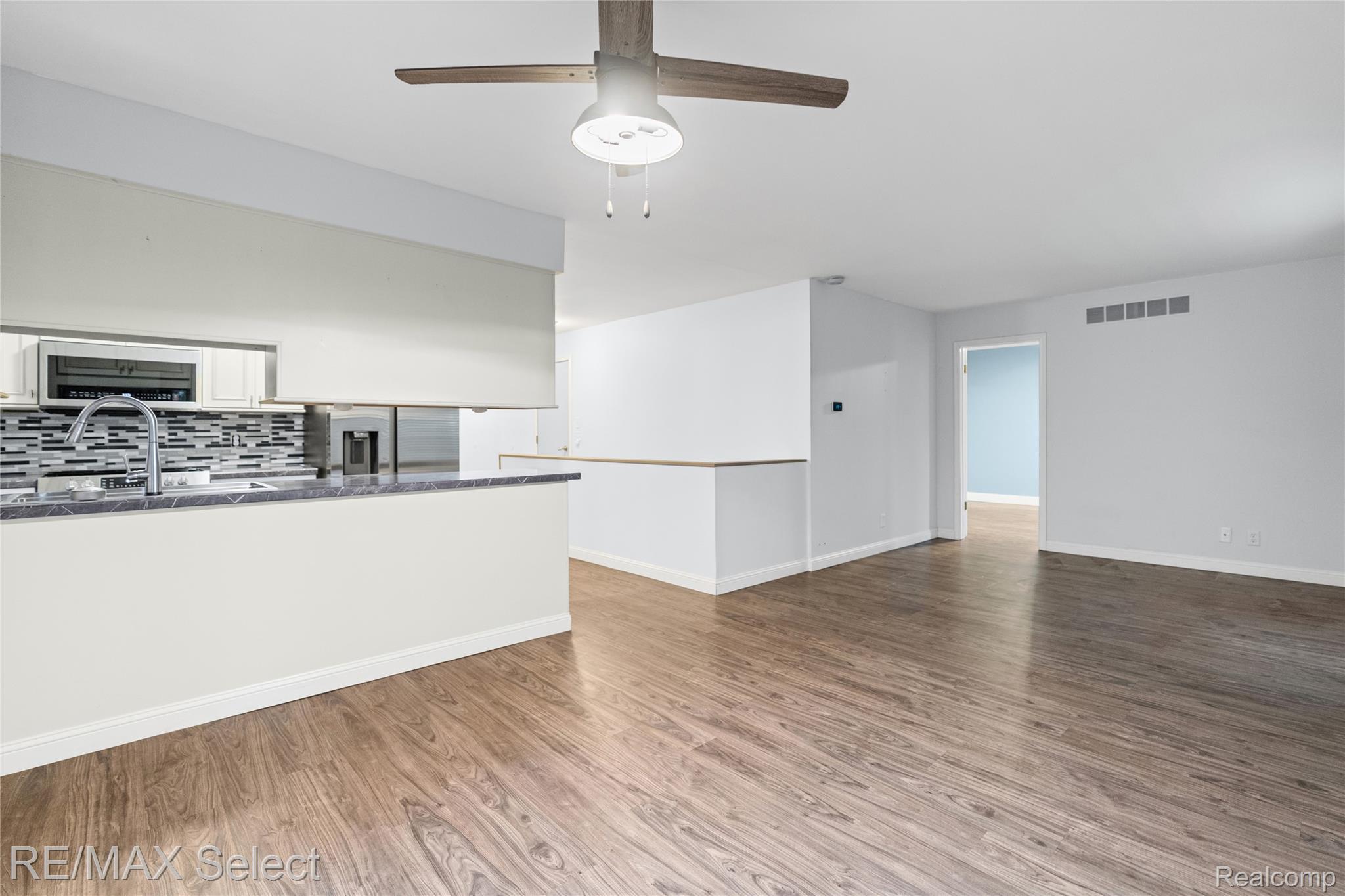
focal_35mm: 16
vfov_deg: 73.7
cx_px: 672
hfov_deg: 96.8
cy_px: 448
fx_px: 598
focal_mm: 16
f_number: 3.2
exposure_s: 1/30
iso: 3200
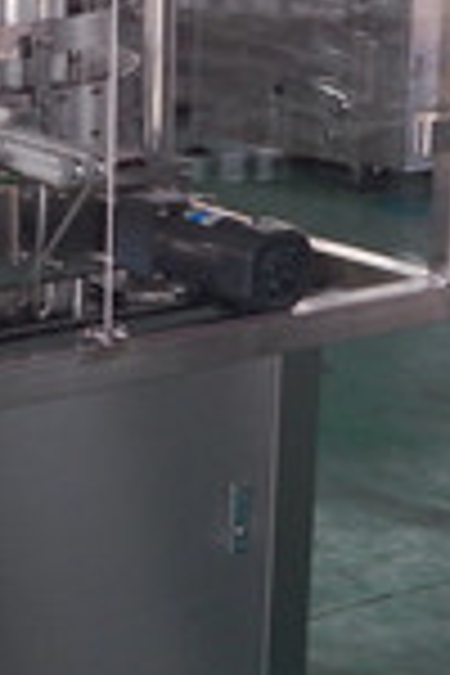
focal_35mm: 96
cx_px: -382
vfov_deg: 21.0
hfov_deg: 12.8
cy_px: 126
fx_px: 1800
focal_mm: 4
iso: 160
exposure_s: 1/30
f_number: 3
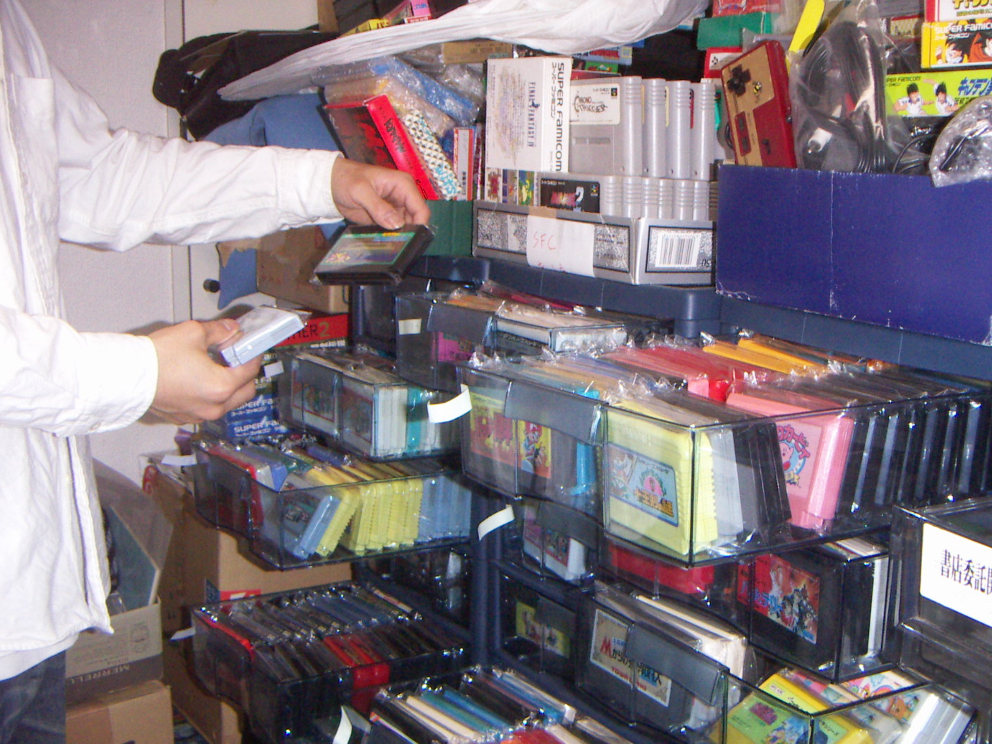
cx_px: 553
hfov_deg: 38.9
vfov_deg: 29.6
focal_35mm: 49
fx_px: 1404
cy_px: 420
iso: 200
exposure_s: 1/50
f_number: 2.8
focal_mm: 5.6
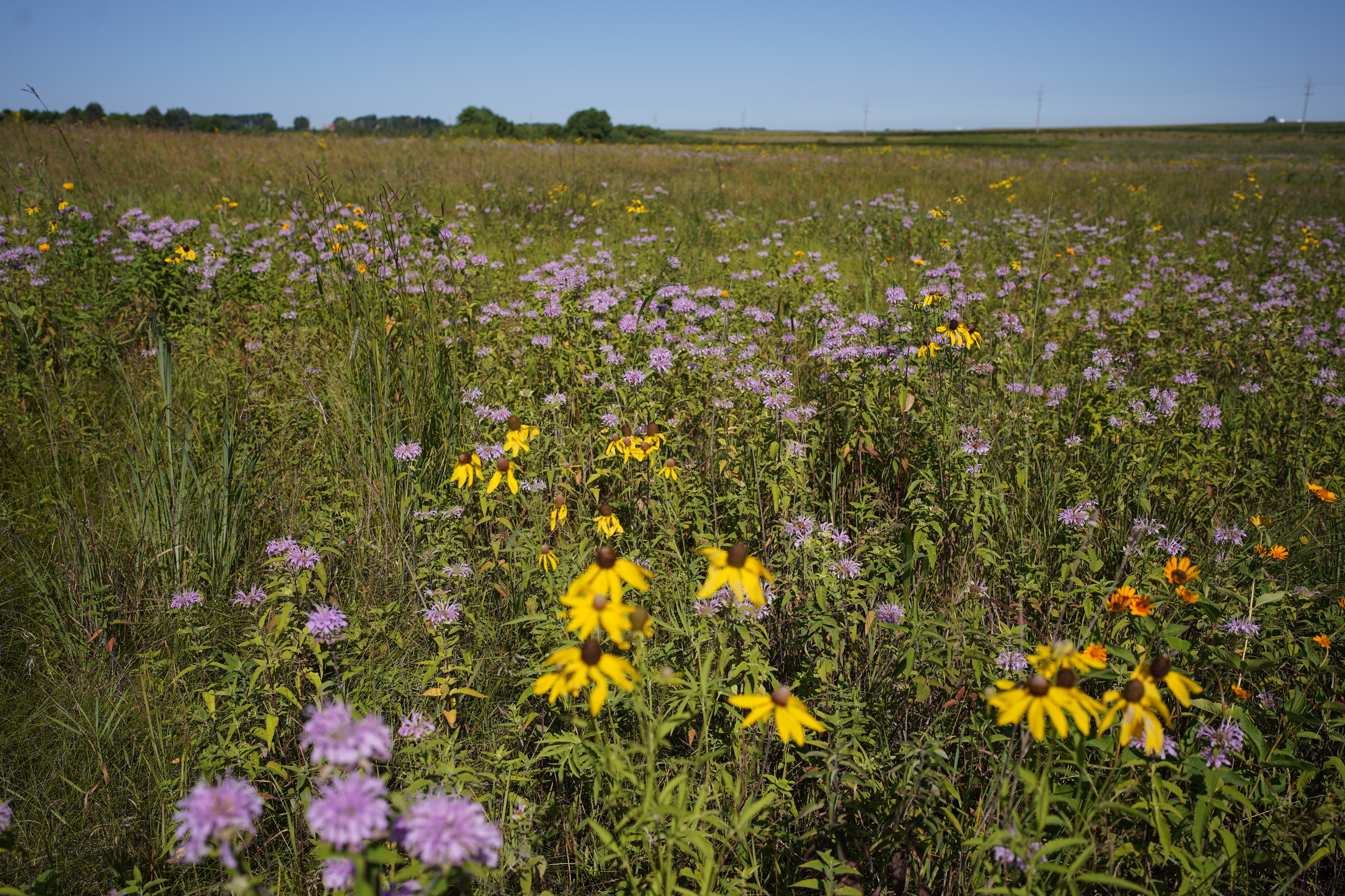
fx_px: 1308
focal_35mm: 35
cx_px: 672
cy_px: 448
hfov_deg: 54.4
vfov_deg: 37.9
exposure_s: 1/1000
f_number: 5
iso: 100
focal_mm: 35
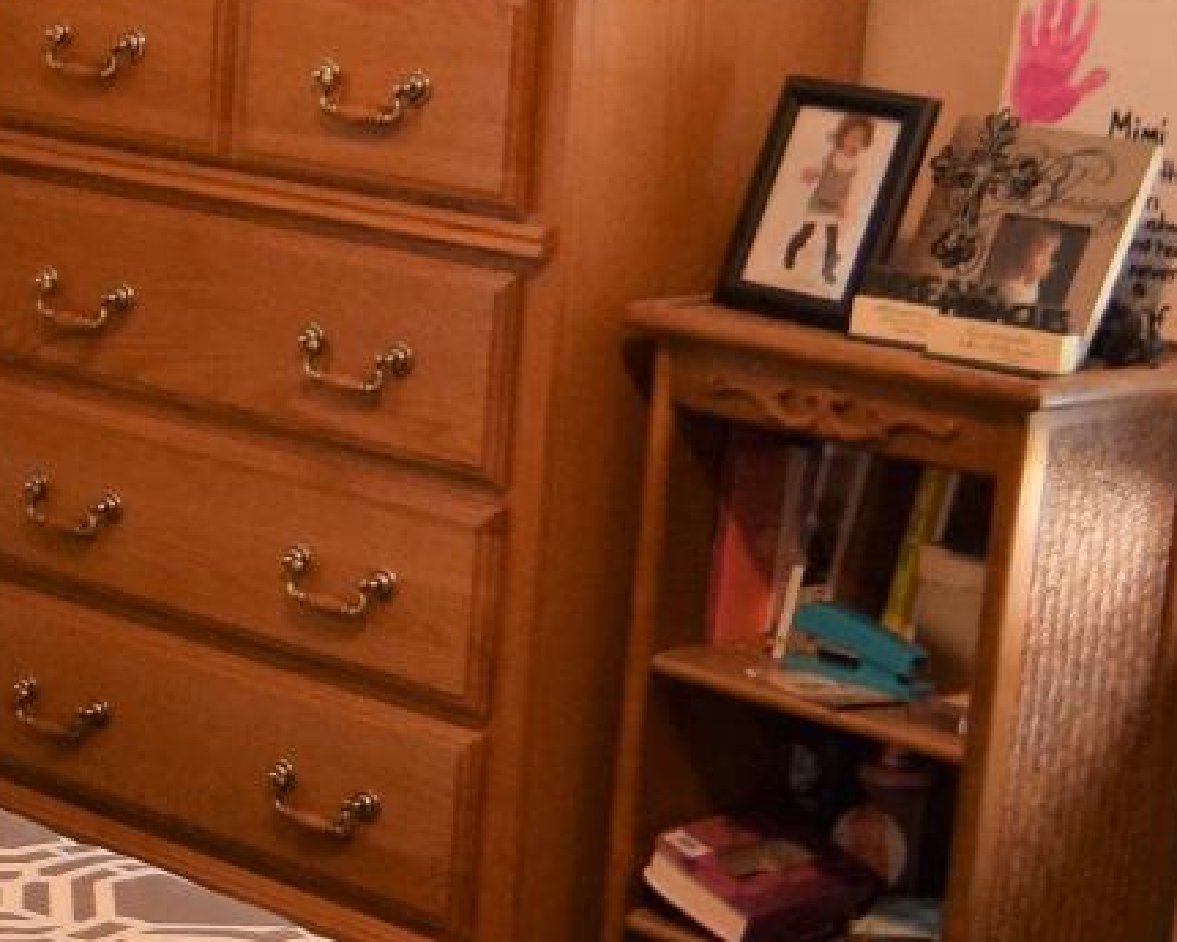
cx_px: -347
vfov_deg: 13.7
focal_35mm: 113
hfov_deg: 16.2
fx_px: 3924
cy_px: 593
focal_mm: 11.5
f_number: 2.8
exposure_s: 1/50
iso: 800
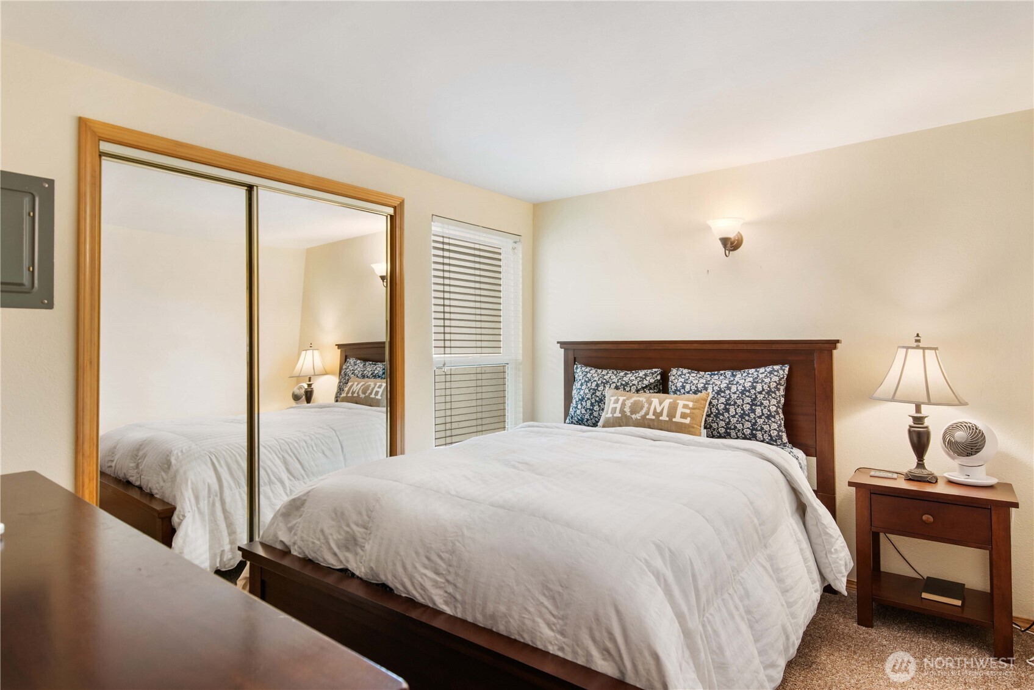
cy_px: 345
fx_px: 546
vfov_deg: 64.6
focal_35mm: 19
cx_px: 517
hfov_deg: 86.9
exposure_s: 1/13
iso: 200
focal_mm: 19
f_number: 8
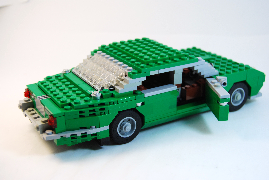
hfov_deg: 37.8
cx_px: 134
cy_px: 90
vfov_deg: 25.8
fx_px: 393
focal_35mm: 52
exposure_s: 1/125
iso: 200
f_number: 5.6
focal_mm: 35
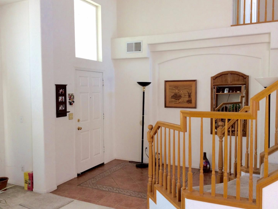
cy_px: 106
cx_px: 139
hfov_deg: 55.4
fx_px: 265
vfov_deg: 42.9
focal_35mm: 33
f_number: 2.4
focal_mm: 3.3
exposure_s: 1/24
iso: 50
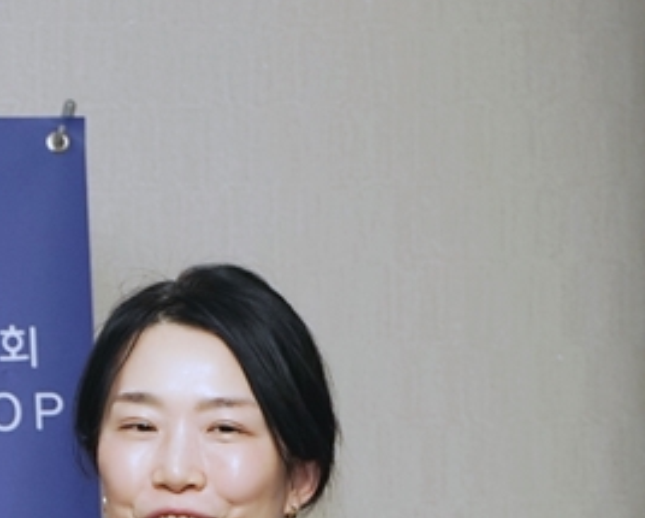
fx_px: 4682
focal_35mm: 245
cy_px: 498
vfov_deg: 6.3
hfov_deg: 7.7
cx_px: -315
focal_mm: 70
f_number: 7.1
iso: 320
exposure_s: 1/60
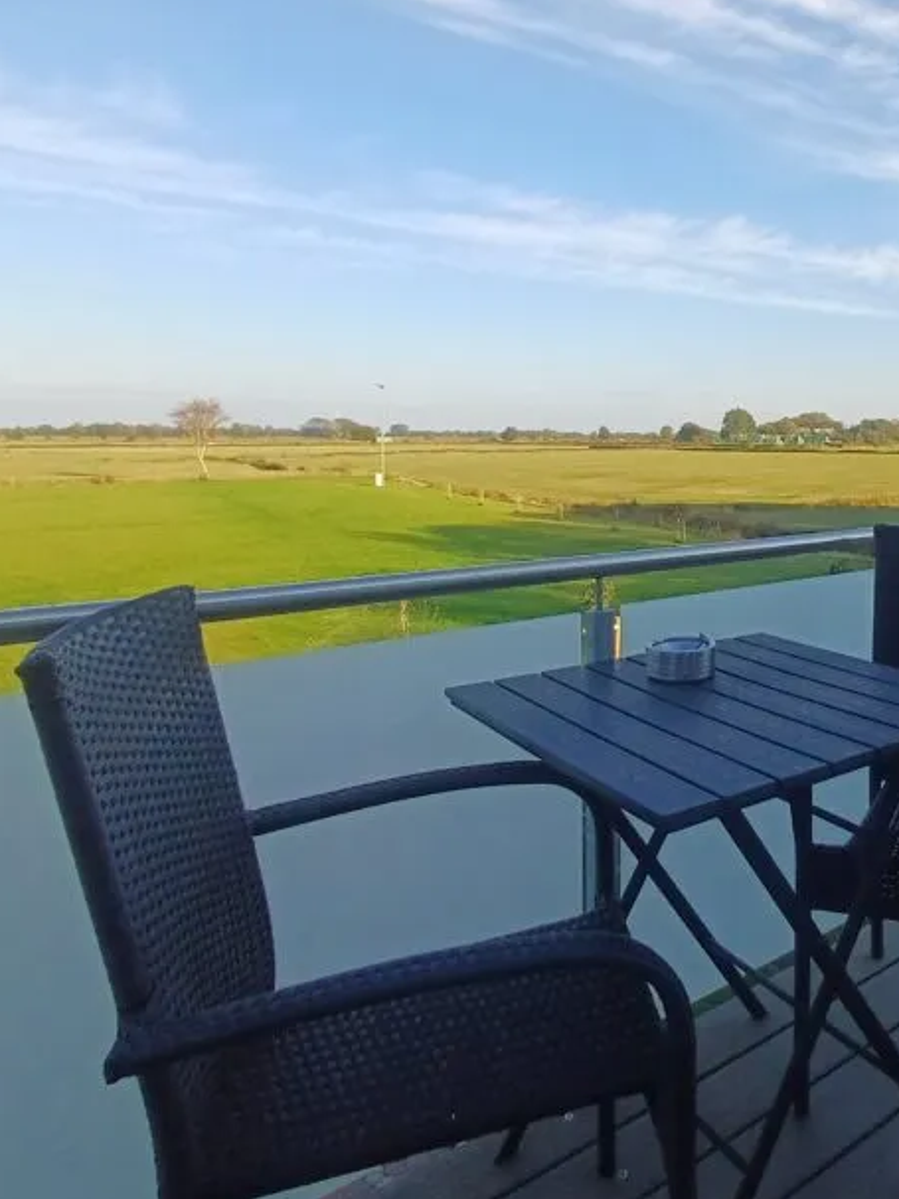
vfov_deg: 64.7
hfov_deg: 47.1
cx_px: 778
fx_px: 935
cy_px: 474
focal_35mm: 27
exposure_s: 1/566
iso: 40
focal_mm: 1.64
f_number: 2.2
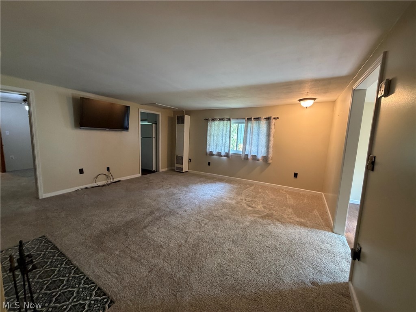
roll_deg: -1.6
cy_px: 156
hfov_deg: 102.1
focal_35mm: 14
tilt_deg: -7.8
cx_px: 208
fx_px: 168
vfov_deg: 85.7
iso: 500
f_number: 2.2
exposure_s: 1/60
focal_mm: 2.22
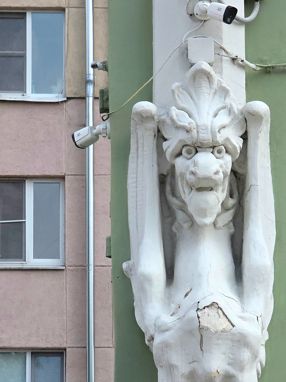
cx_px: 217
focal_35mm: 219
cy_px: 276
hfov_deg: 6.8
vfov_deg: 9.0
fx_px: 2413
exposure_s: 1/1000
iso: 64
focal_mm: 18.6
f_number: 3.4
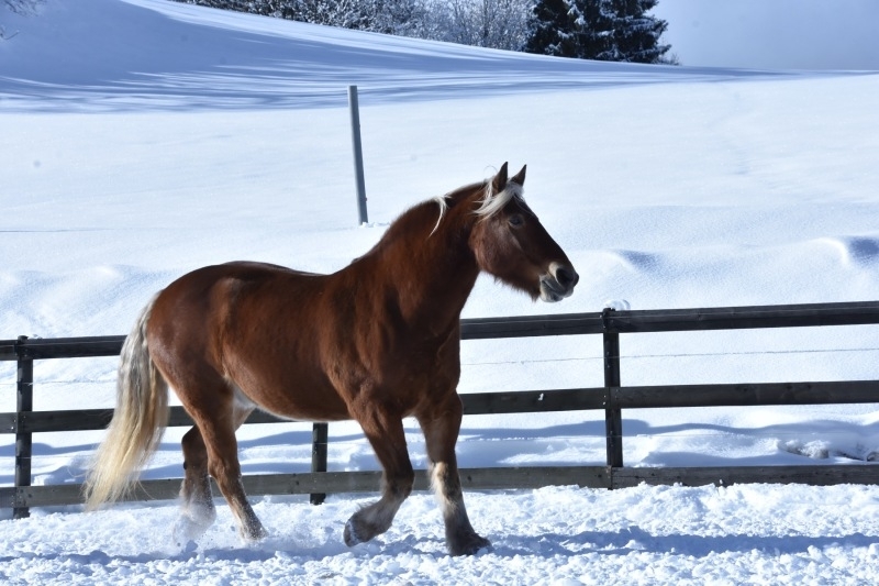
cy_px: 293
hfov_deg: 17.1
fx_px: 2929
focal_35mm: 120
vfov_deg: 11.4
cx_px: 440
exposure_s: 1/800
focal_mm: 80
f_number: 14
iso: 640
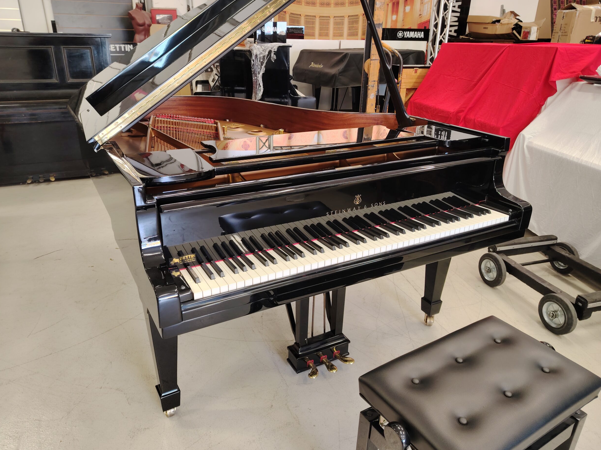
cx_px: 291
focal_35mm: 25
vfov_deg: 54.9
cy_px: 220
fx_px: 434
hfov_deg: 69.4
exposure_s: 1/33.3
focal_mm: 5.25
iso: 713
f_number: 1.75
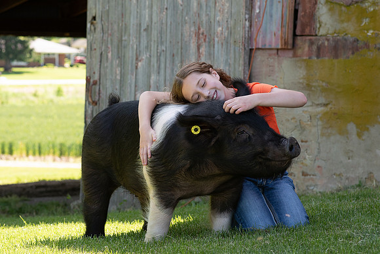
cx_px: 146
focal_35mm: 130
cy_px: 97
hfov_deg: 15.7
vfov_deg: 10.5
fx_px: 1376
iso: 220
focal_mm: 85
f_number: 5.6
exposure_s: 1/200
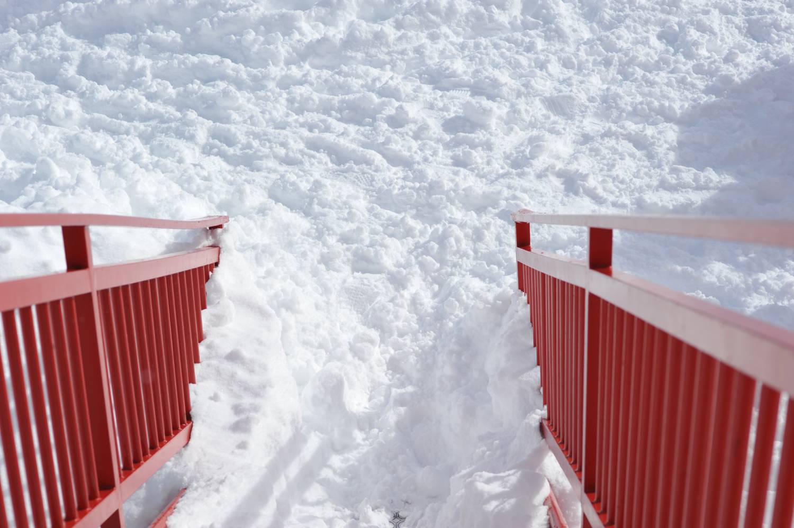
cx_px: 397
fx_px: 1763
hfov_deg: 25.4
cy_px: 264
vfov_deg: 17.0
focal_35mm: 80
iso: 250
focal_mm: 80
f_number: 13
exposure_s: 1/640
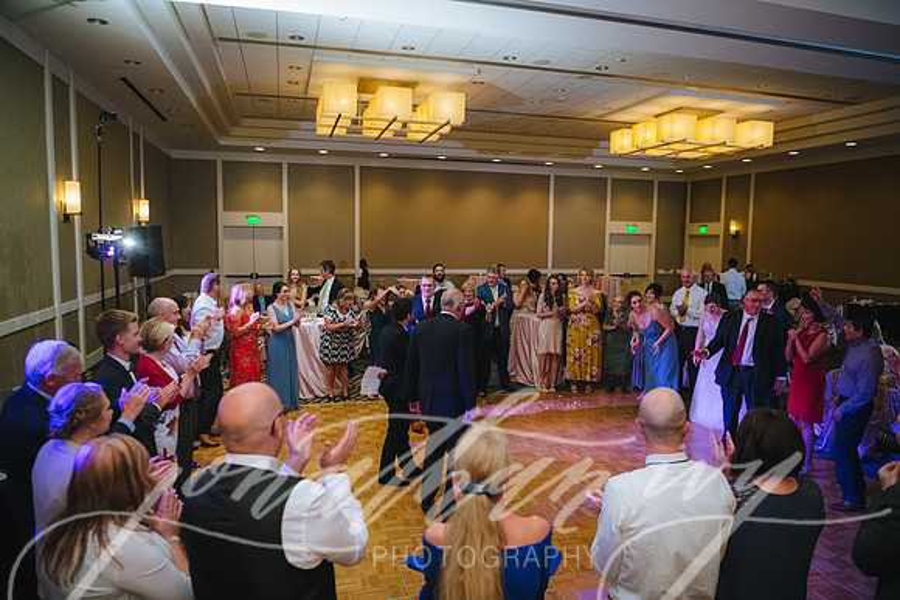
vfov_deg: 53.2
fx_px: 600
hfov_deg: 73.7
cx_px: 450
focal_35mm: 24
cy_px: 300
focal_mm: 24
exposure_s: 1/80
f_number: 2.8
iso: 1250
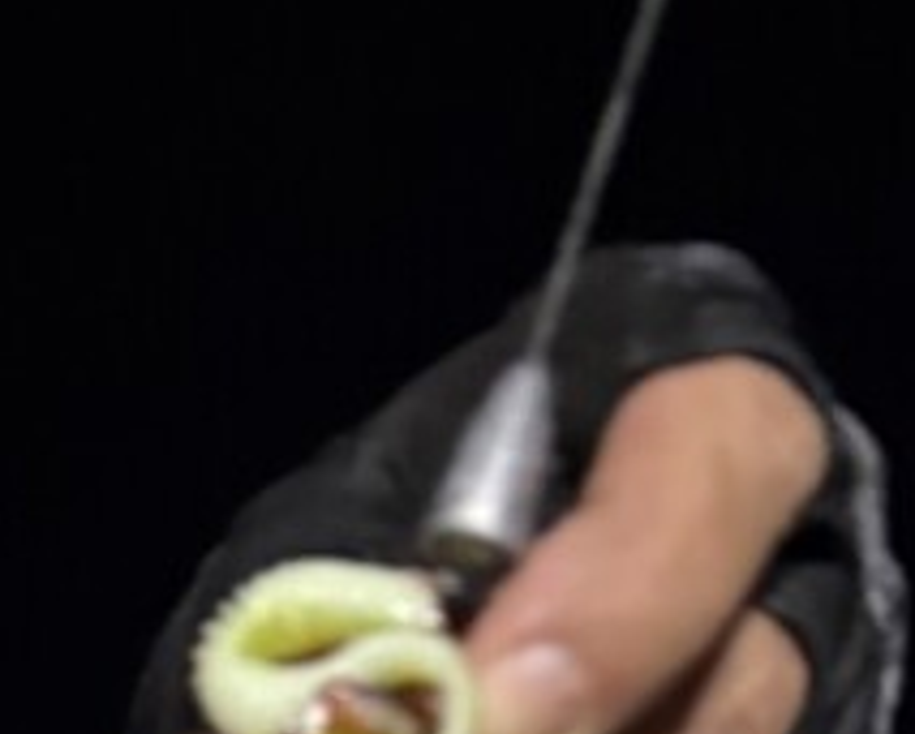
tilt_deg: +7.5
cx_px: -82
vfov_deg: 11.4
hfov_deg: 15.7
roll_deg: -6.0
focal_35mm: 119
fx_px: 3227
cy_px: 1571
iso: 640
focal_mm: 5.96
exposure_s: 1/36
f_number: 1.6
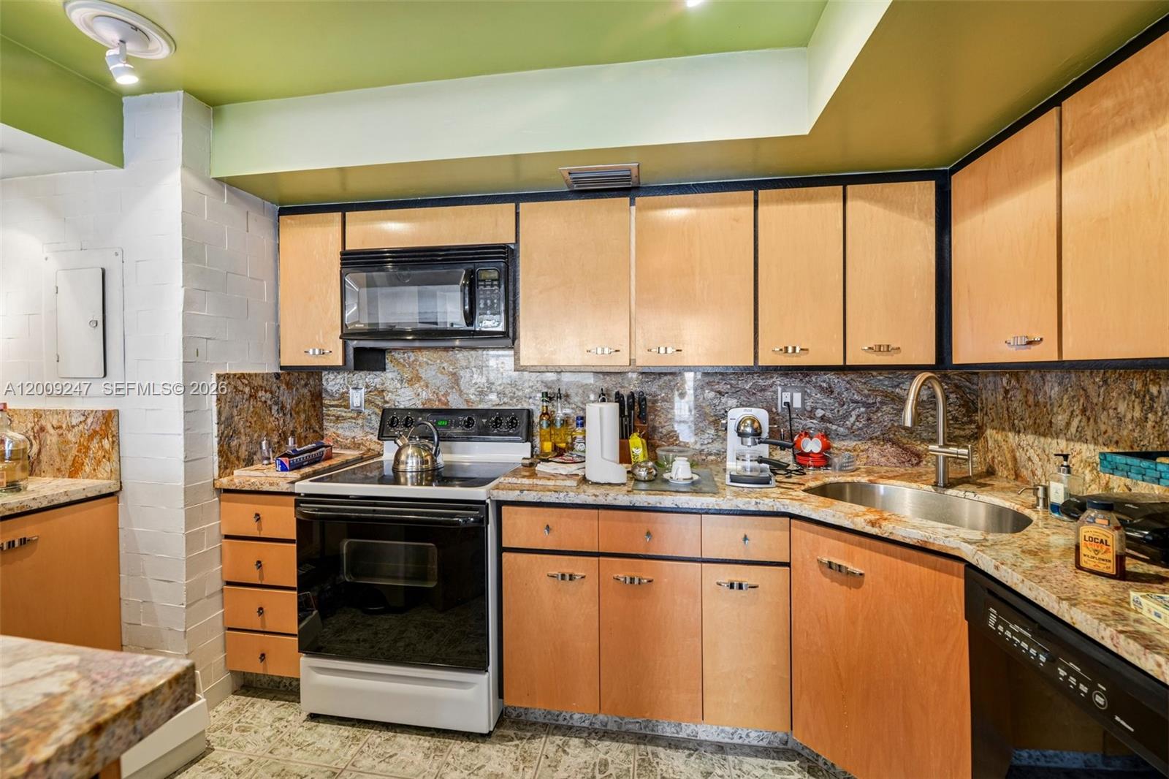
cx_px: 584
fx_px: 454
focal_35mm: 14
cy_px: 390
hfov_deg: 104.3
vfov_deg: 81.2
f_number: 9
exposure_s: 1/2.5
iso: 200
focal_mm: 14
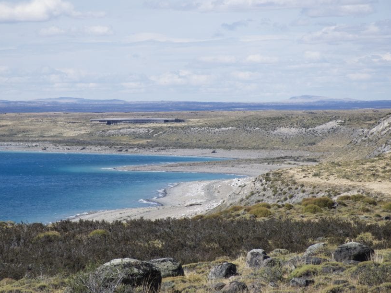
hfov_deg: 9.7
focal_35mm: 203
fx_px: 2293
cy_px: 139
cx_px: 166
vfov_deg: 7.3
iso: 200
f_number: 7.1
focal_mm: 112
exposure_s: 1/1000
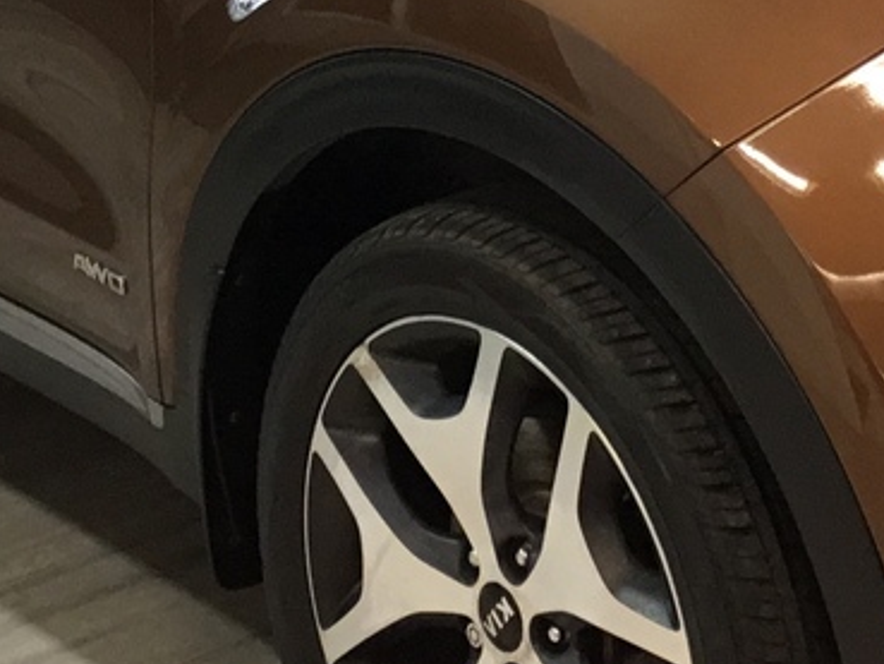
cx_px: 683
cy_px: -230
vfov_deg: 11.9
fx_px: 3091
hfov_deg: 16.2
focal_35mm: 121
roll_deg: +2.3
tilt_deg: -11.3
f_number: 2.4
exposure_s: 1/33
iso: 100
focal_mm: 3.3
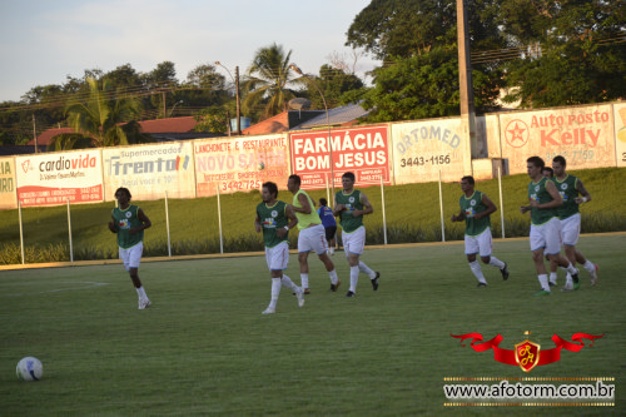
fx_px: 2607
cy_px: 208
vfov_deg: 9.1
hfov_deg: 13.7
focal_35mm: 150
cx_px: 313
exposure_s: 1/320
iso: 400
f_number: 5.6
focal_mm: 100
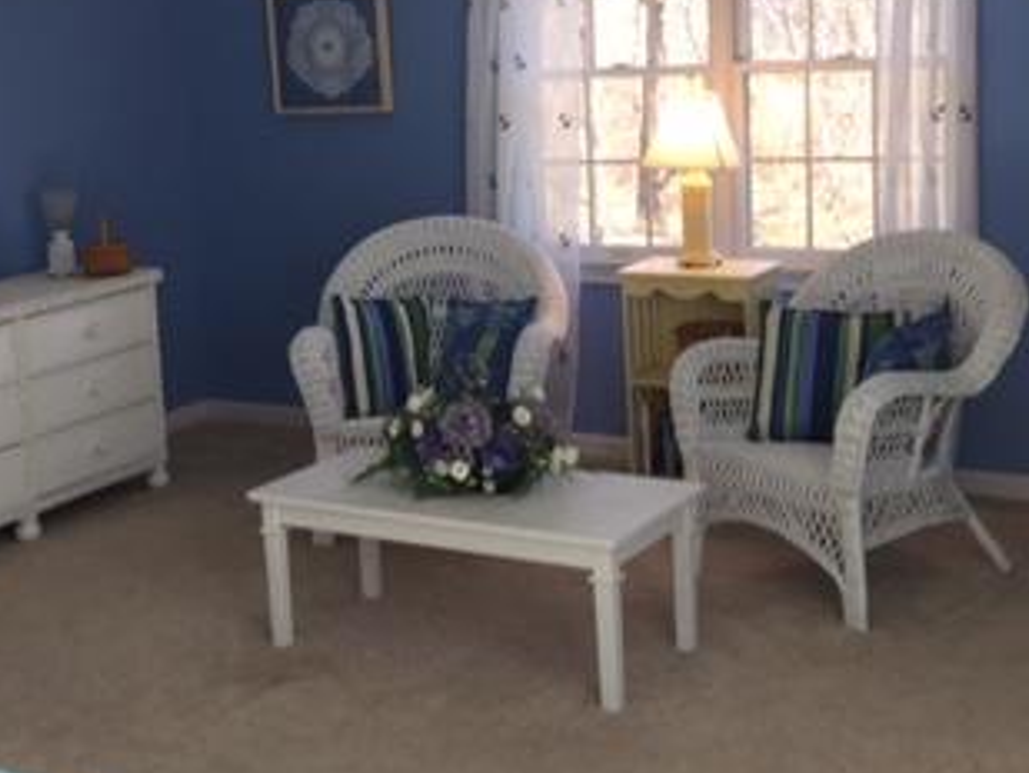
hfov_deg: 31.9
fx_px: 1784
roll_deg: +3.0
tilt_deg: -7.5
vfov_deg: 24.3
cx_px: 340
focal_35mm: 60
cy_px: 273
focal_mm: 4.15
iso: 40
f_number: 2.2
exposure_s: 1/60
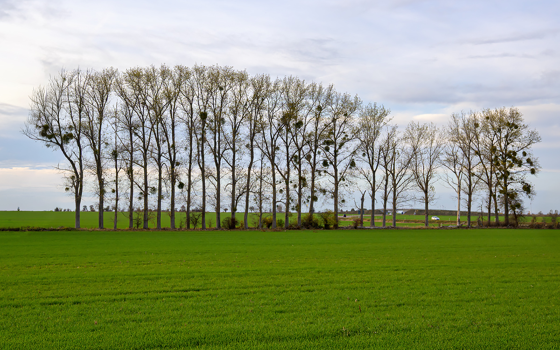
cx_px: 280
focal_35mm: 48
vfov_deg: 26.7
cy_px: 186
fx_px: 736
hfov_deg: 41.6
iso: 250
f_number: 8
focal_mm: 31.5
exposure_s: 1/125
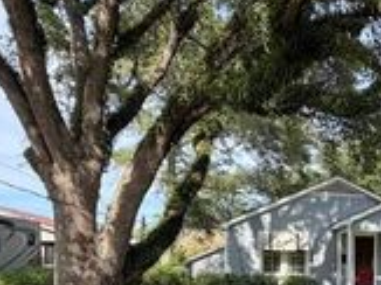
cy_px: 281
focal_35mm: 43
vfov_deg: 31.2
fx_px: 473
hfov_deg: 39.4
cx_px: 369
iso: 64
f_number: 2.2
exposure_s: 1/500
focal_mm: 2.22
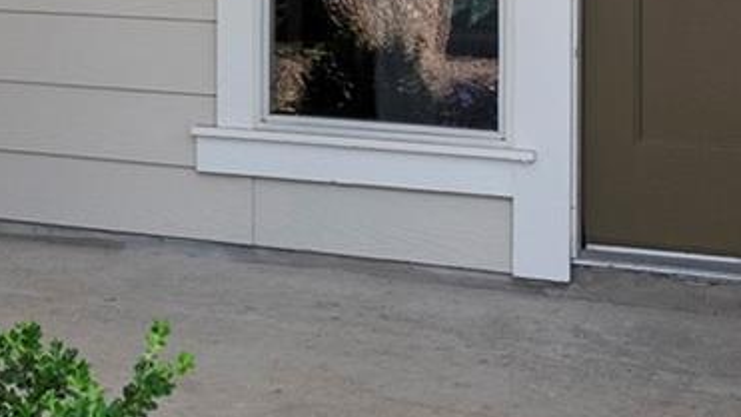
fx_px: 2044
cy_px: -294
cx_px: -168
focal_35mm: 104
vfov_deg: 11.0
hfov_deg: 19.3
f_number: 8
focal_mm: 18
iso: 200
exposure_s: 1/50
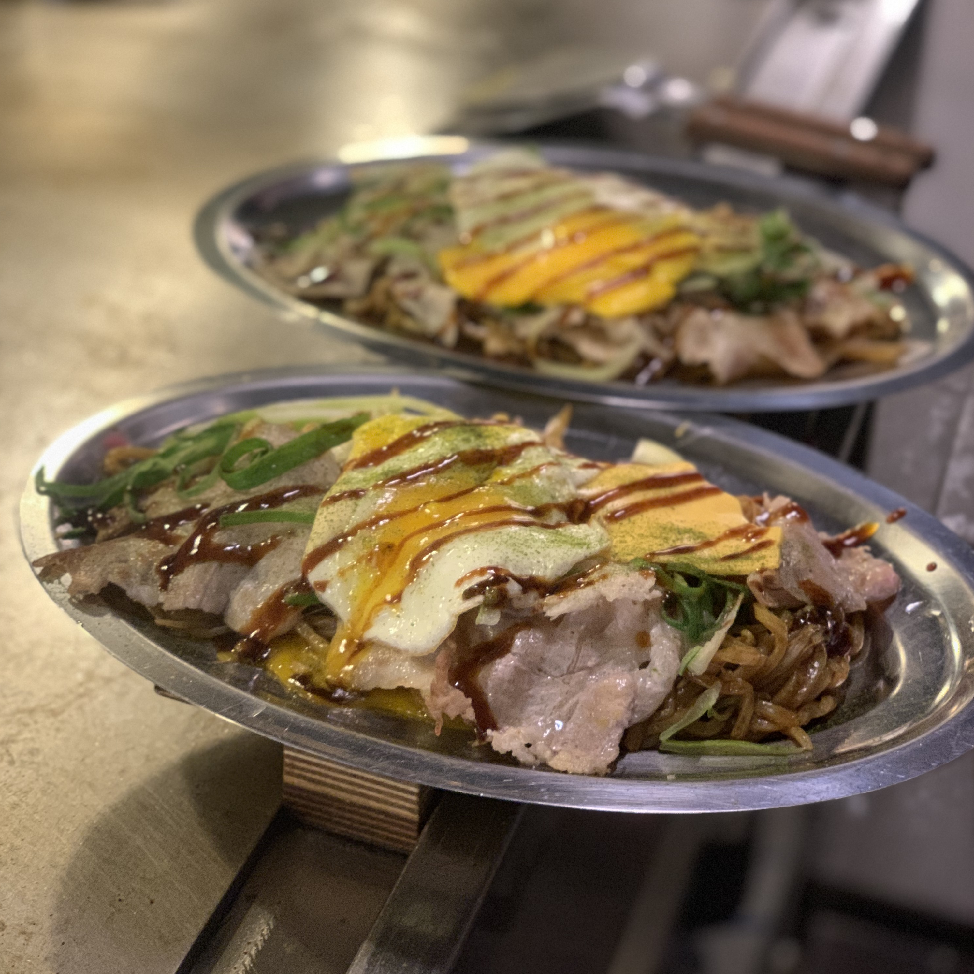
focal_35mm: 62
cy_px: 383
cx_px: 488
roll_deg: -0.8
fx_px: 1974
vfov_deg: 27.7
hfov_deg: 27.7
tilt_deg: -31.0
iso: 320
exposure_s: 1/40
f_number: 2.4
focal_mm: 6
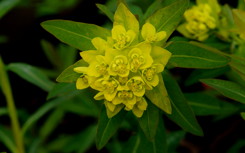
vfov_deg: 8.5
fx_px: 1029
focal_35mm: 154
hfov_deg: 13.6
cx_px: 123
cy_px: 74
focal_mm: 100
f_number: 8
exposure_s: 1/160
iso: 200
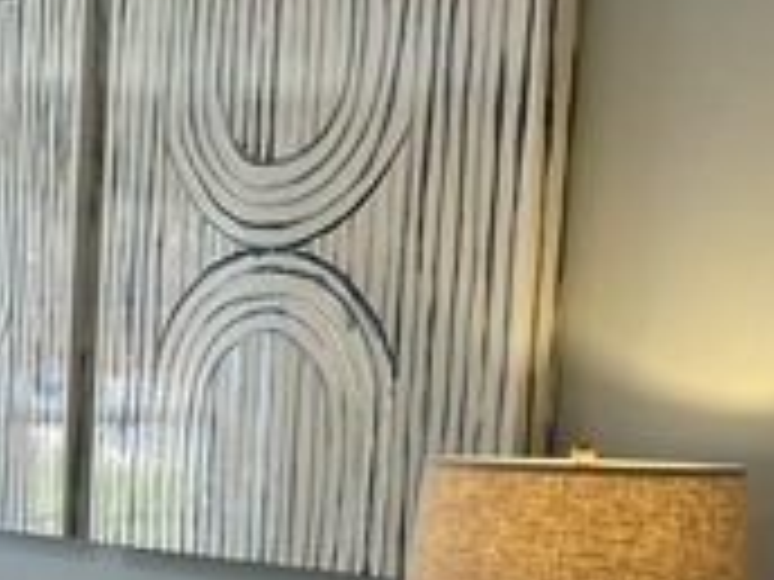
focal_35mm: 101
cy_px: 688
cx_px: -200
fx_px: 2258
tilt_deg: -6.8
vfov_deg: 14.2
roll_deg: -1.3
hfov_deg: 18.3
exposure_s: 1/120
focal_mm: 4.25
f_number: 1.8
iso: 80
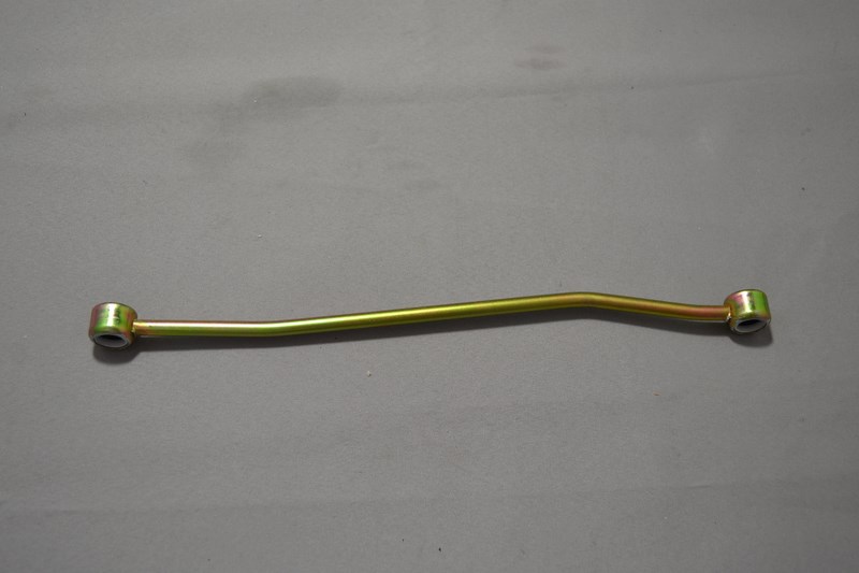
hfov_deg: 46.4
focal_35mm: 42
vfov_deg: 31.9
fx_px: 1002
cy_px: 286
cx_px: 430
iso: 400
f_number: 4.5
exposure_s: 1/40
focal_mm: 28
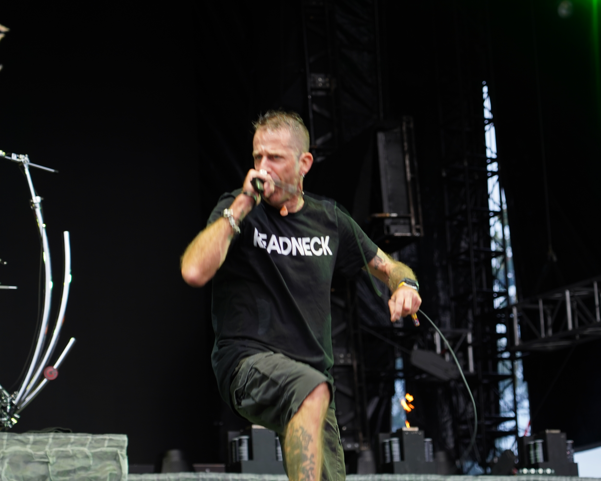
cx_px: 338
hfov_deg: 18.8
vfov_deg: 15.1
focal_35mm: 102
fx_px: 1814
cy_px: 240
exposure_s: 1/100
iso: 320
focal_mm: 90
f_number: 4
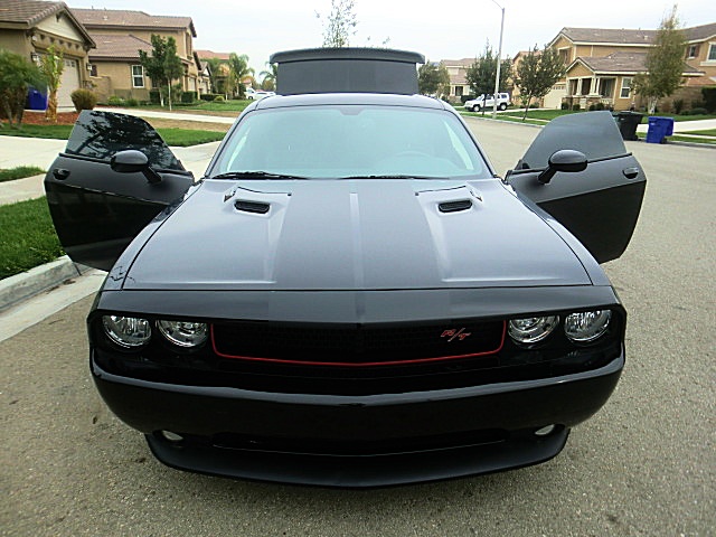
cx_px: 358
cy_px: 268
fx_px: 538
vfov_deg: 53.1
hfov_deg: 67.3
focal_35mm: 26
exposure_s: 1/250
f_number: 2.6
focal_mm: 4.65
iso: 64
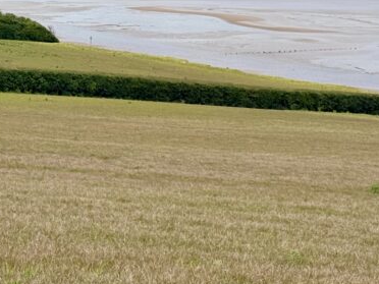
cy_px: 26
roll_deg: -0.1
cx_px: 107
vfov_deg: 11.2
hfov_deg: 14.9
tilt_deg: -3.1
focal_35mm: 132
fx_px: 1445
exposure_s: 1/4878
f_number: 1.78
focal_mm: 6.76
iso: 80
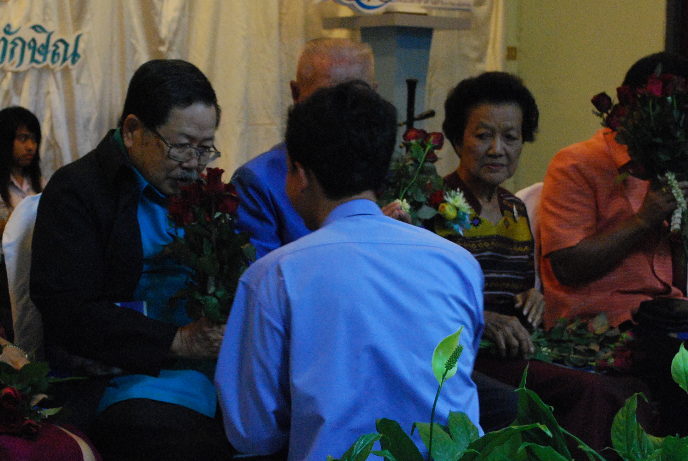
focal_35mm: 90
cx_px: 196
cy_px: 352
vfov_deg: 15.2
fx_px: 1719
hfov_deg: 22.5
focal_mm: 35
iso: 1600
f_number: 5.6
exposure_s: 1/25
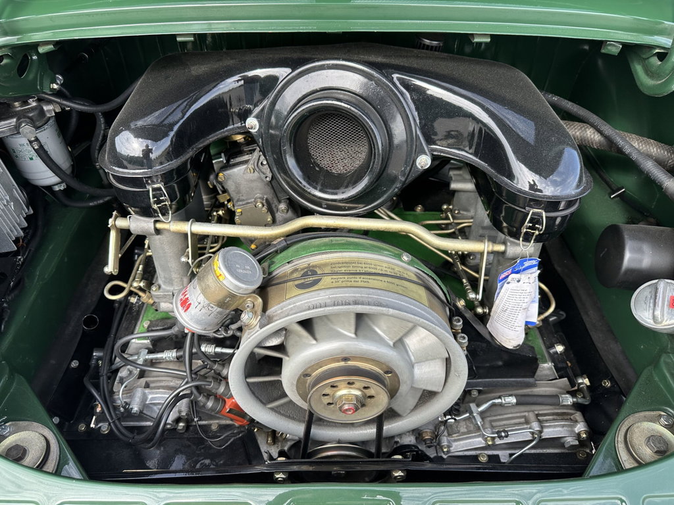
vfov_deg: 56.8
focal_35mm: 24
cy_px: 252
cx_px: 337
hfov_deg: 71.6
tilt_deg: -47.4
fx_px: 467
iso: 80
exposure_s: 1/676
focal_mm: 6.86
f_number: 1.78
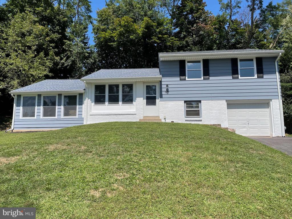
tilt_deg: +9.0
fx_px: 219
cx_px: 146
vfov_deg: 53.1
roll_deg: +0.0
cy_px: 110
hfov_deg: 67.3
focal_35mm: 26
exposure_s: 1/2959
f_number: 1.6
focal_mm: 4.2
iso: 32
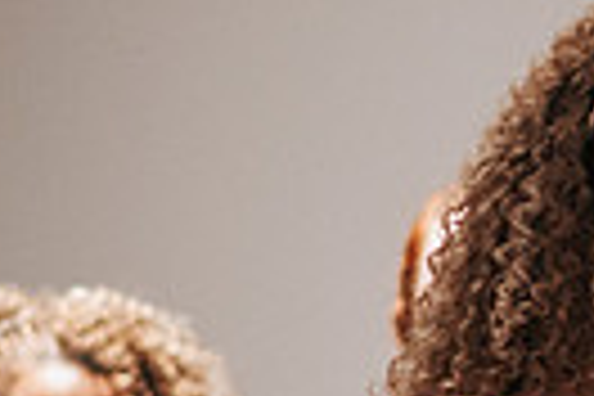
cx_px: 765
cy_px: 506
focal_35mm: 561
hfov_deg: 3.7
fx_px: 9256
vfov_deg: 2.4
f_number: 1.8
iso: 800
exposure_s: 1/160
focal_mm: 85
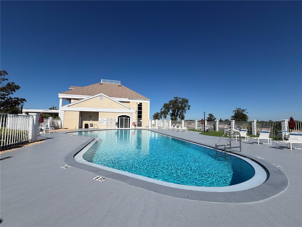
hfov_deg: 102.1
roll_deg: -1.1
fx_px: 122
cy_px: 114
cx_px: 151
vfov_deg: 85.7
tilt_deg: +3.7
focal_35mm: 14
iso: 20
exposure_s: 1/1656
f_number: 2.2
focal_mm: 2.22
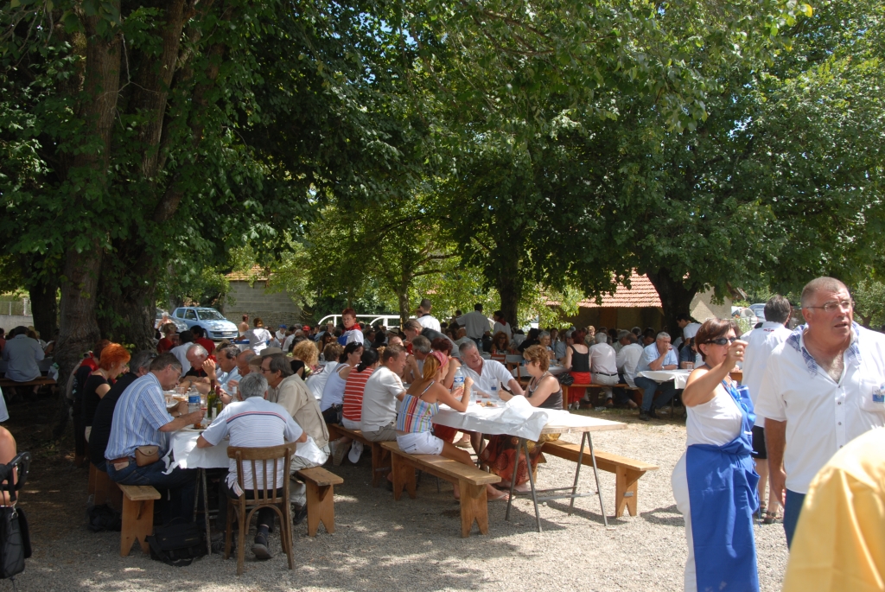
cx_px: 442
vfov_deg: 34.3
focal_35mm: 39
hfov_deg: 49.5
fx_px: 960
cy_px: 296
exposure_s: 1/125
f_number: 5.6
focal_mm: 26
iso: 100
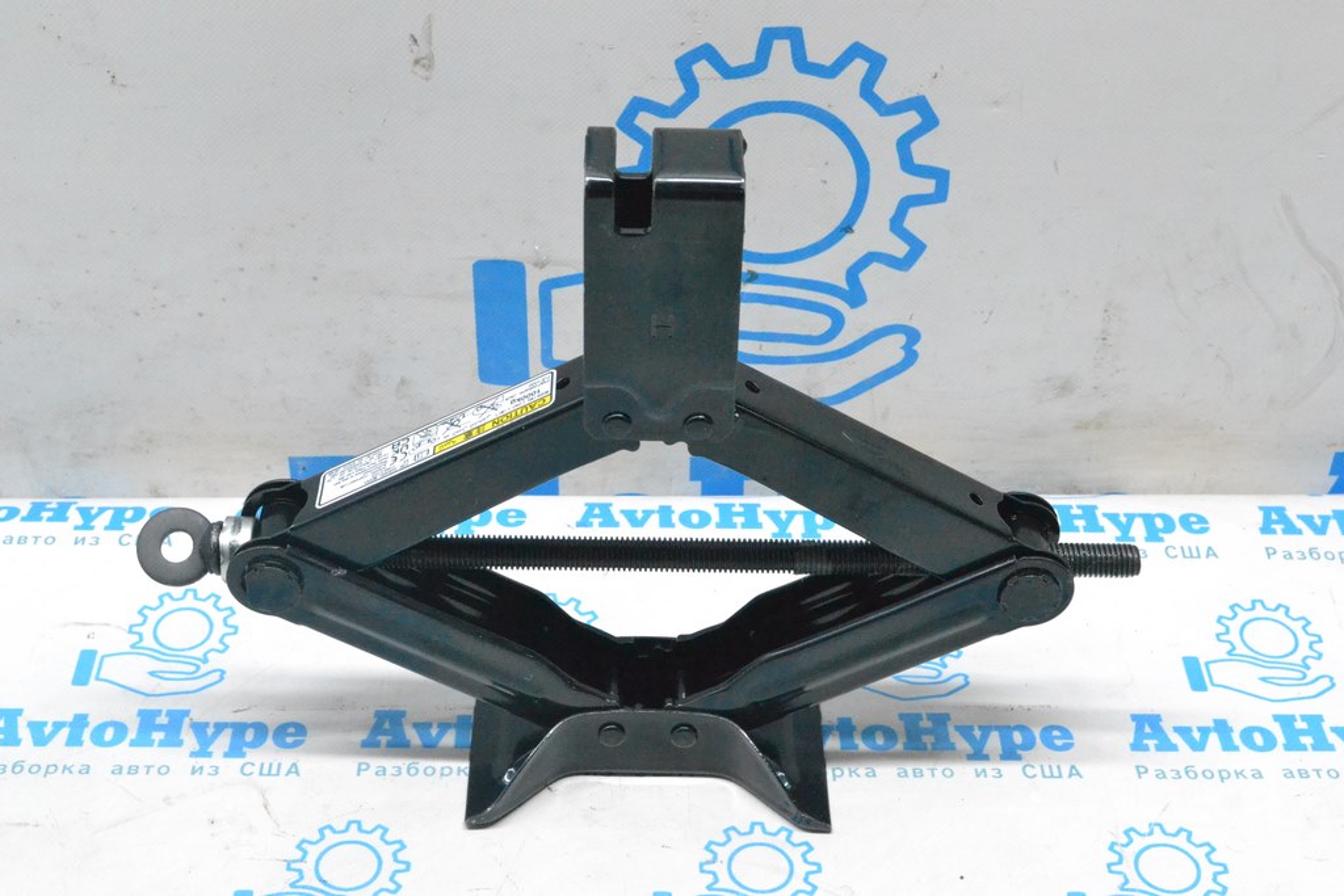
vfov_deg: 25.1
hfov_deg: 36.9
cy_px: 448
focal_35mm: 54
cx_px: 672
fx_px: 2016
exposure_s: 1/160
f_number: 9
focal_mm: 36
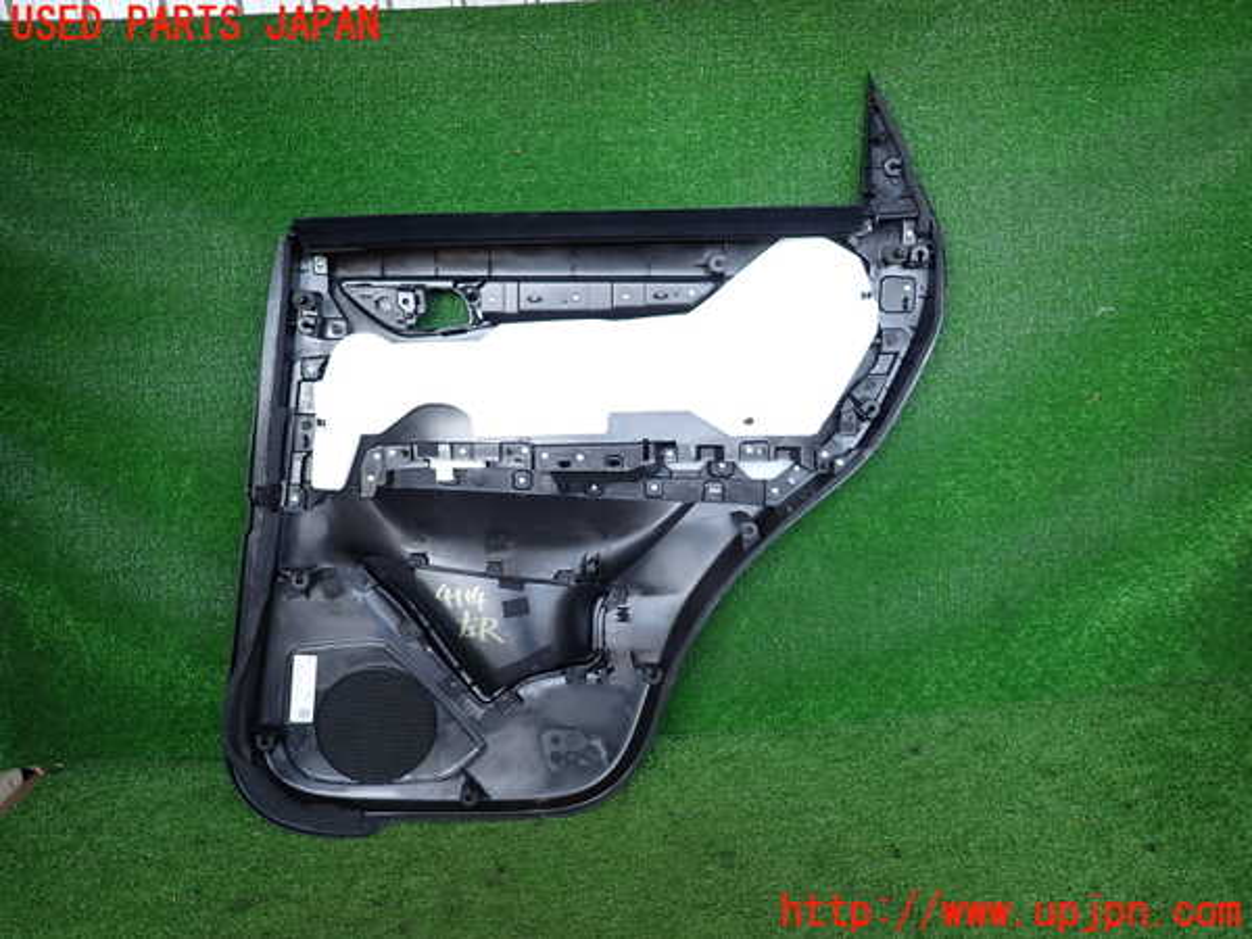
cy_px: 470
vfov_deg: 54.9
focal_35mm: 25
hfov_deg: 69.4
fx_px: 904
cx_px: 626
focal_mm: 4.5
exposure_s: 1/125
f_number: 2
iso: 160
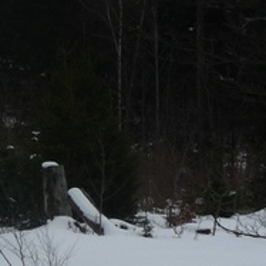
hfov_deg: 7.5
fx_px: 1956
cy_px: 147
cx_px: -277
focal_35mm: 225
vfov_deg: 7.8
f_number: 10
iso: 100
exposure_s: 1/250
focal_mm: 8.5
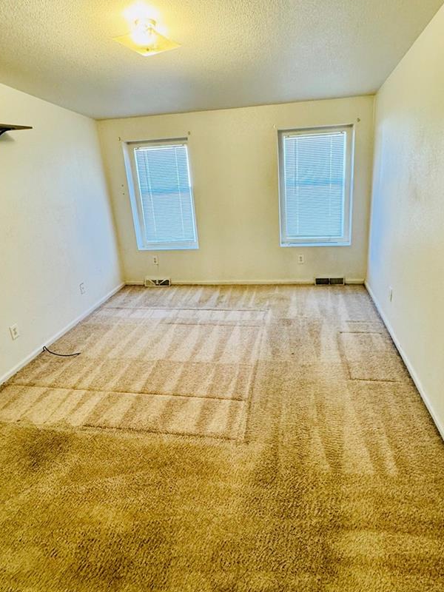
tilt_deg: -18.1
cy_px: 266
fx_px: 359
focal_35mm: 21
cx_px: 232
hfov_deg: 63.4
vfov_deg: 78.8
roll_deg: +4.7
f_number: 2.2
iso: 200
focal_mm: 2.22
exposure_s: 1/60
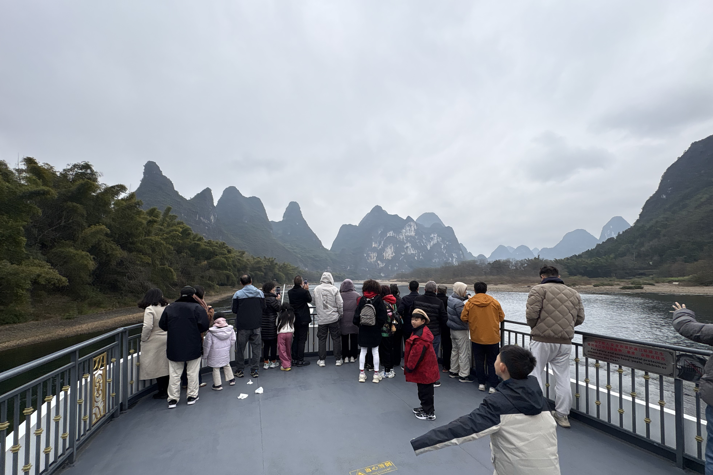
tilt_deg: +3.5
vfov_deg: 76.9
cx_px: 349
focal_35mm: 15
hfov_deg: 100.4
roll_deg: +1.0
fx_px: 297
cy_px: 270
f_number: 2.2
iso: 40
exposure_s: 1/587
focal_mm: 2.22
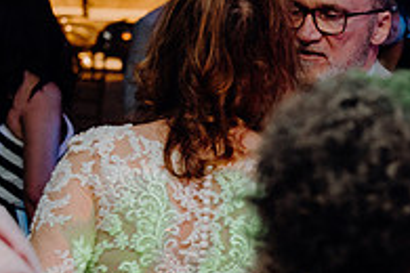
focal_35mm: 161
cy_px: 236
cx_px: 587
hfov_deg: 12.2
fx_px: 1833
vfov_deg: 8.5
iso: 2500
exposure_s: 1/200
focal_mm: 54
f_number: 3.5
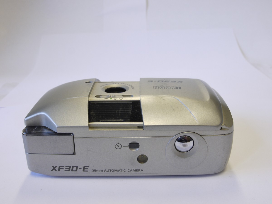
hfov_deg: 46.8
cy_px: 102
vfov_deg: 36.0
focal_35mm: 40
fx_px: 314
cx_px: 136
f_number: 11
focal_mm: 20
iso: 400
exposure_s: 1/13
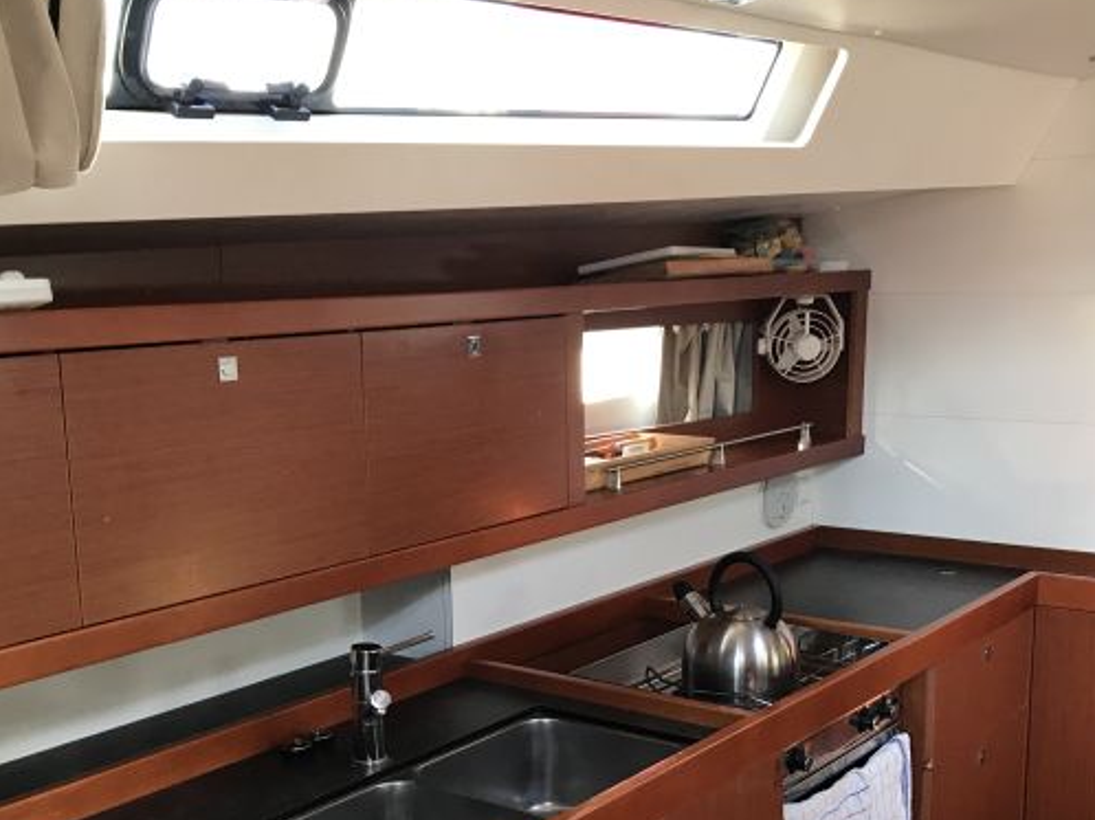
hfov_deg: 42.1
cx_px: 523
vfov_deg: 31.7
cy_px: 591
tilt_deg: -12.9
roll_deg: +1.3
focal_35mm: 45
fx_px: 1423
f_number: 1.8
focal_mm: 3.99
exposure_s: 1/18
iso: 40
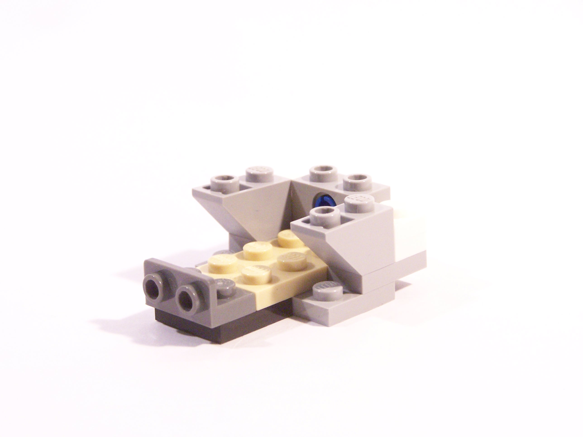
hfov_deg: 18.7
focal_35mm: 105
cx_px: 292
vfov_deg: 14.1
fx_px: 1768
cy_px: 218
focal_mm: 17.5
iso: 400
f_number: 3.6
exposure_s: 1/30
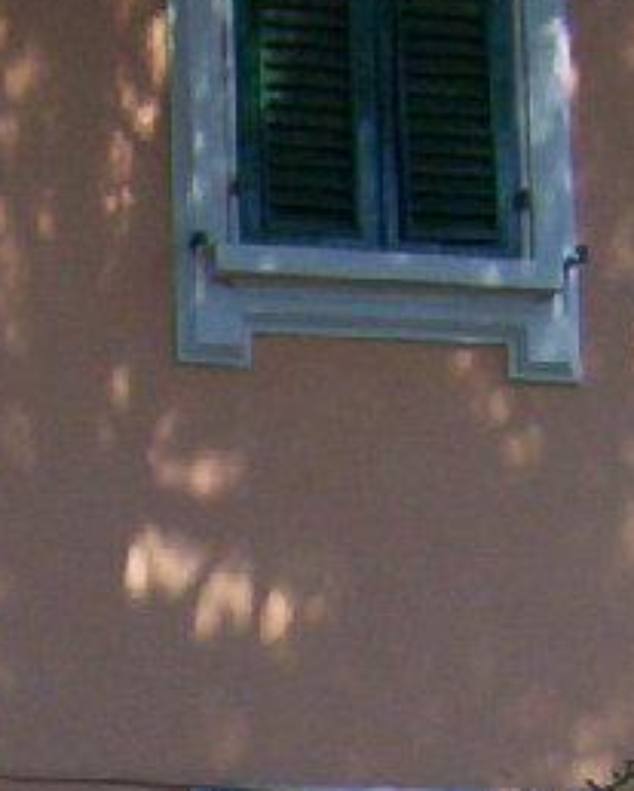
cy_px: 1131
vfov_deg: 11.5
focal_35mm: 161
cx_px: -444
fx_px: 3770
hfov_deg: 9.2
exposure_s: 1/351
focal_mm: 5.54
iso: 100
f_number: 5.24
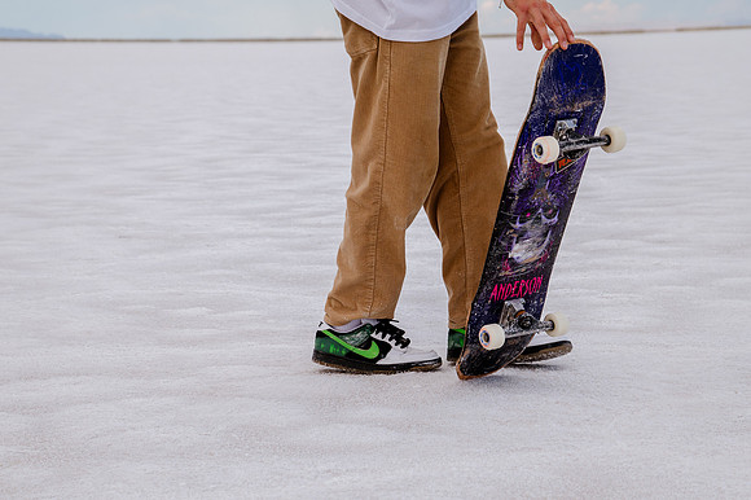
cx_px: 375
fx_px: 2043
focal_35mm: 98
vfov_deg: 13.9
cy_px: 317
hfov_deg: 20.8
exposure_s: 1/640
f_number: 8
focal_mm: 75
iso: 250
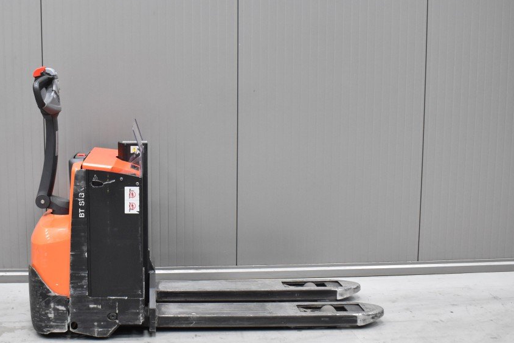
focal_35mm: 45
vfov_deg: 30.1
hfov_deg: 43.0
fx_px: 639
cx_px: 156
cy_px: 161
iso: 1600
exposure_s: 1/30
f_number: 5
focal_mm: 21
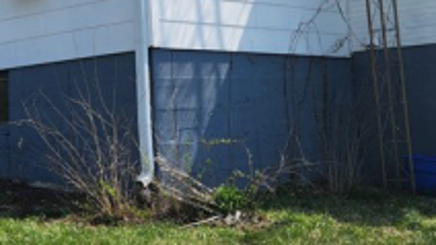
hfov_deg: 26.8
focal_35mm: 79
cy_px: -8
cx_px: 188
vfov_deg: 15.0
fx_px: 913
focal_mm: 5.4
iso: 20
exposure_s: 1/1751
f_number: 1.8
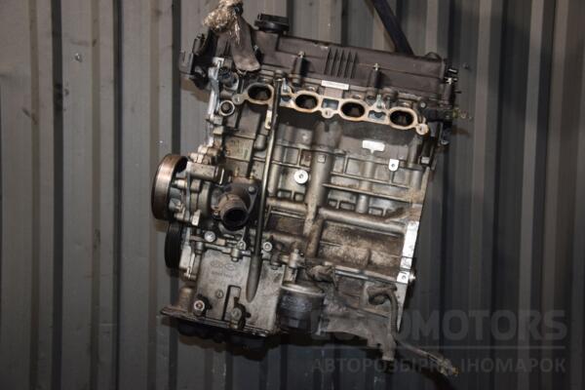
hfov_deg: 35.1
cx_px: 292
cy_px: 195
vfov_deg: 23.8
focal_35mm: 57
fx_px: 926
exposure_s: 1/60
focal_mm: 38
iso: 800
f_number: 5
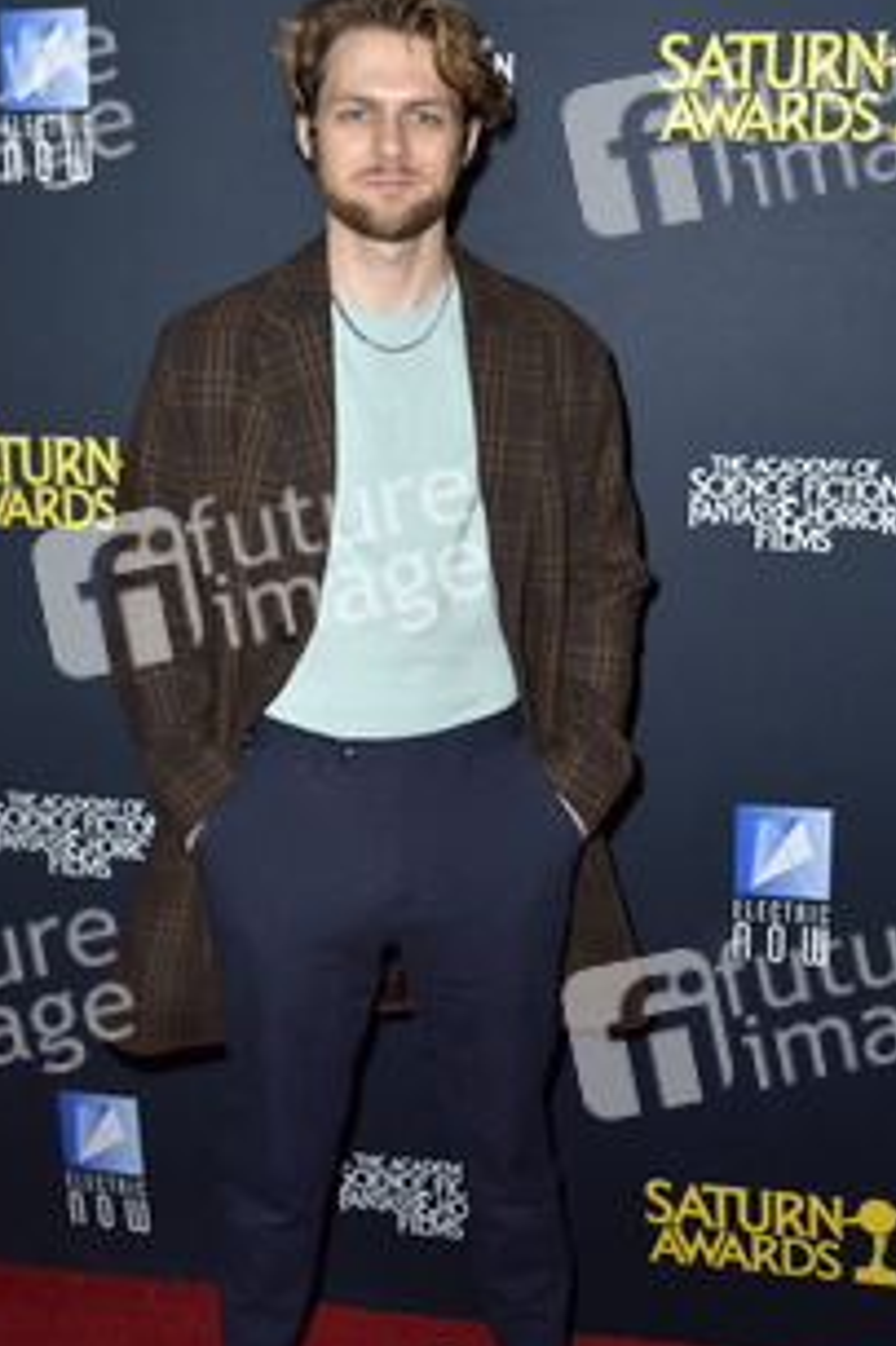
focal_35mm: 42
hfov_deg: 31.8
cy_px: 794
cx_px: 391
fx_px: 1570
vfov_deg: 46.2
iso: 250
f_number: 6.3
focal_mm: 32
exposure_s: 1/250
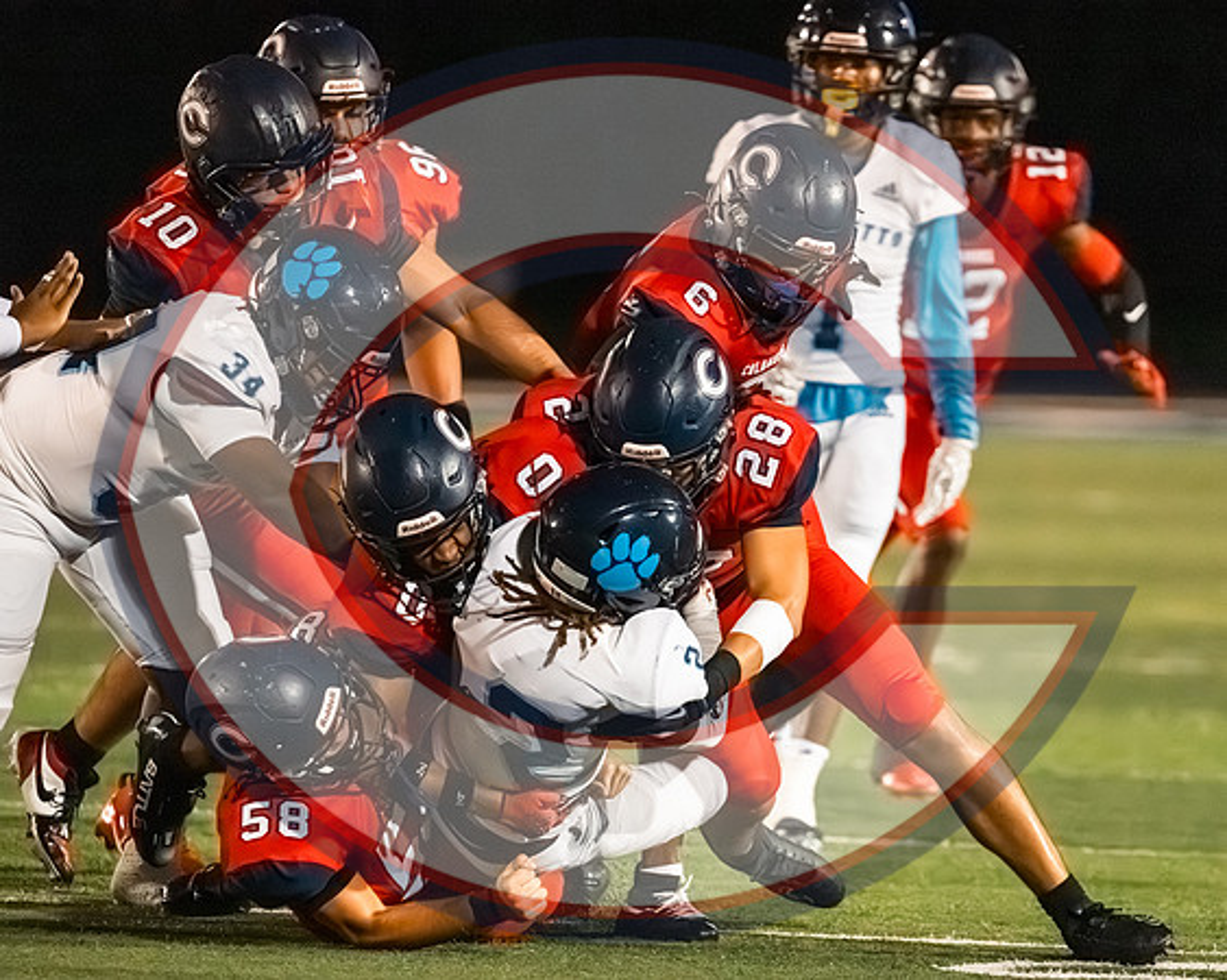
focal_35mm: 510
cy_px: 551
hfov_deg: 3.8
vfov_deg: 3.0
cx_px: 659
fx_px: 18518
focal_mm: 400
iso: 25600
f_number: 4.5
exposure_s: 1/3200
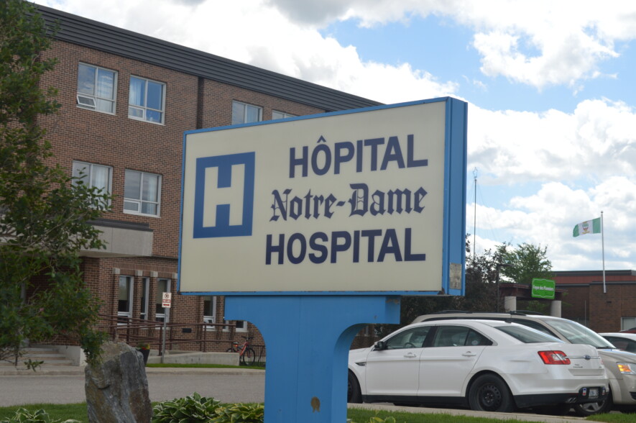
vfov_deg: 20.6
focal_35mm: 66
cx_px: 318
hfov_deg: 30.5
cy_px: 212
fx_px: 1165
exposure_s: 1/200
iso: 100
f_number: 8
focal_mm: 44
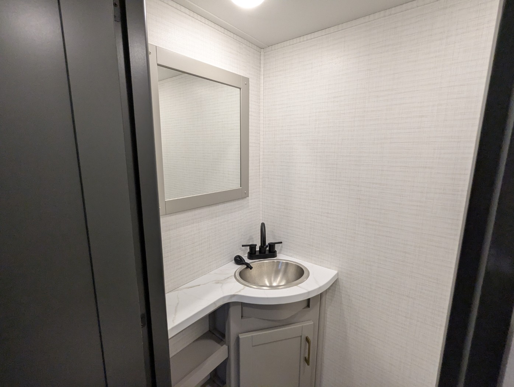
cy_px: 194
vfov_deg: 78.2
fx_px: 238
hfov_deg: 94.4
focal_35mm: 16
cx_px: 257
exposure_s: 1/70.3
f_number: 2.2
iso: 362
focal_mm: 2.35
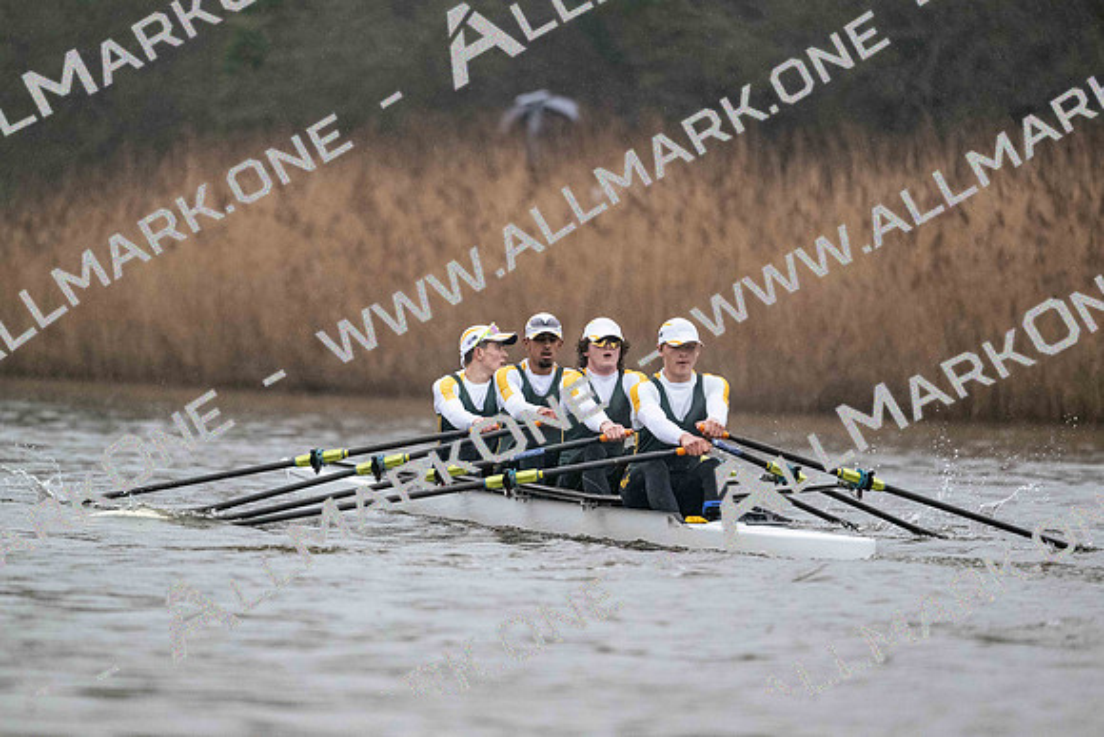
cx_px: 552
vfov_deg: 3.4
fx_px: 12269
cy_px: 368
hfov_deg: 5.2
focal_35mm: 400
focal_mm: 400
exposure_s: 1/1600
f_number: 4.5
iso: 6400
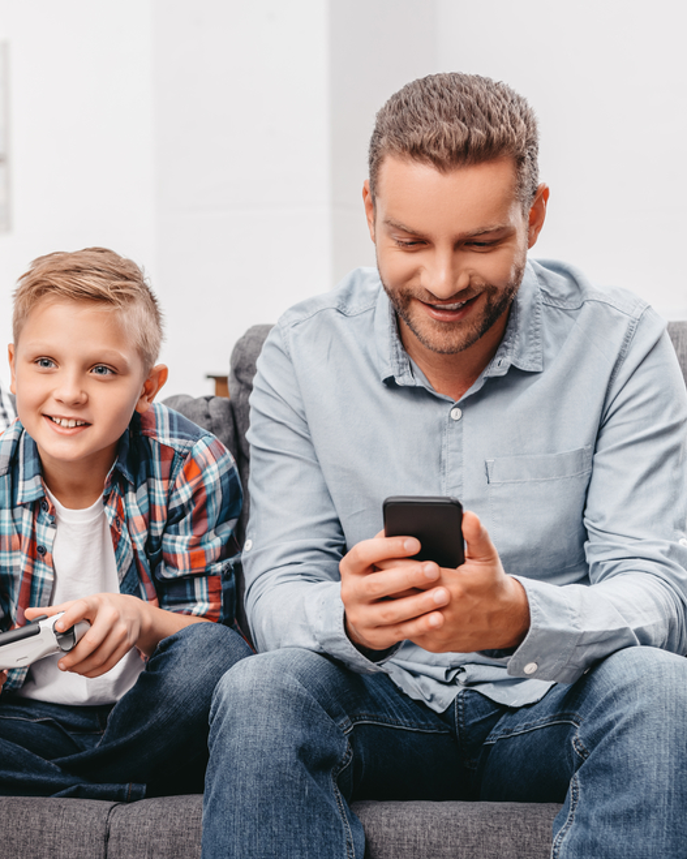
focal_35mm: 74
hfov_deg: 20.5
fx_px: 1881
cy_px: 428
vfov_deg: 25.7
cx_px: 153
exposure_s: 1/160
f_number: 4
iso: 320
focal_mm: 52
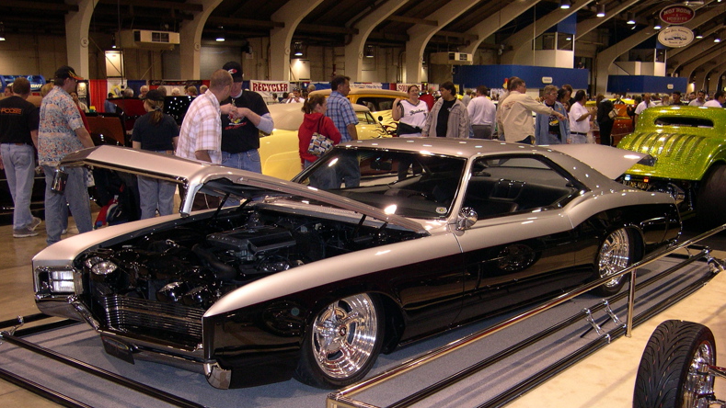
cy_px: 266
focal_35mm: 42
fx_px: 809
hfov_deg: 48.4
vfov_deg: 28.2
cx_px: 360
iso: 256
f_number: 2.8
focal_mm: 8
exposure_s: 1/60
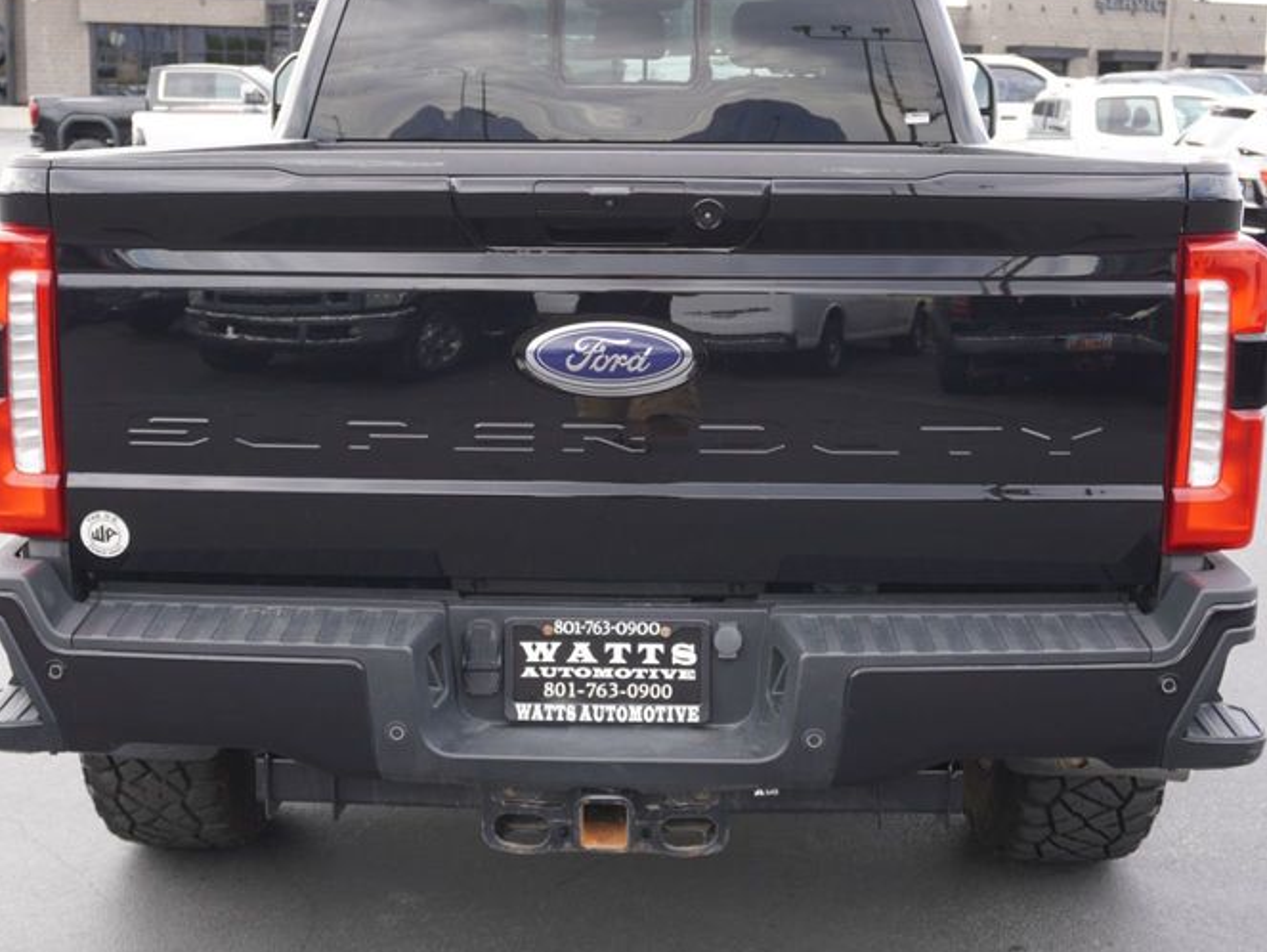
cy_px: 444
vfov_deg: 29.7
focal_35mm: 49
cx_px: 566
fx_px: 1794
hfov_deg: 38.8
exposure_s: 1/80
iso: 100
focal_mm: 22
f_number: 4.5
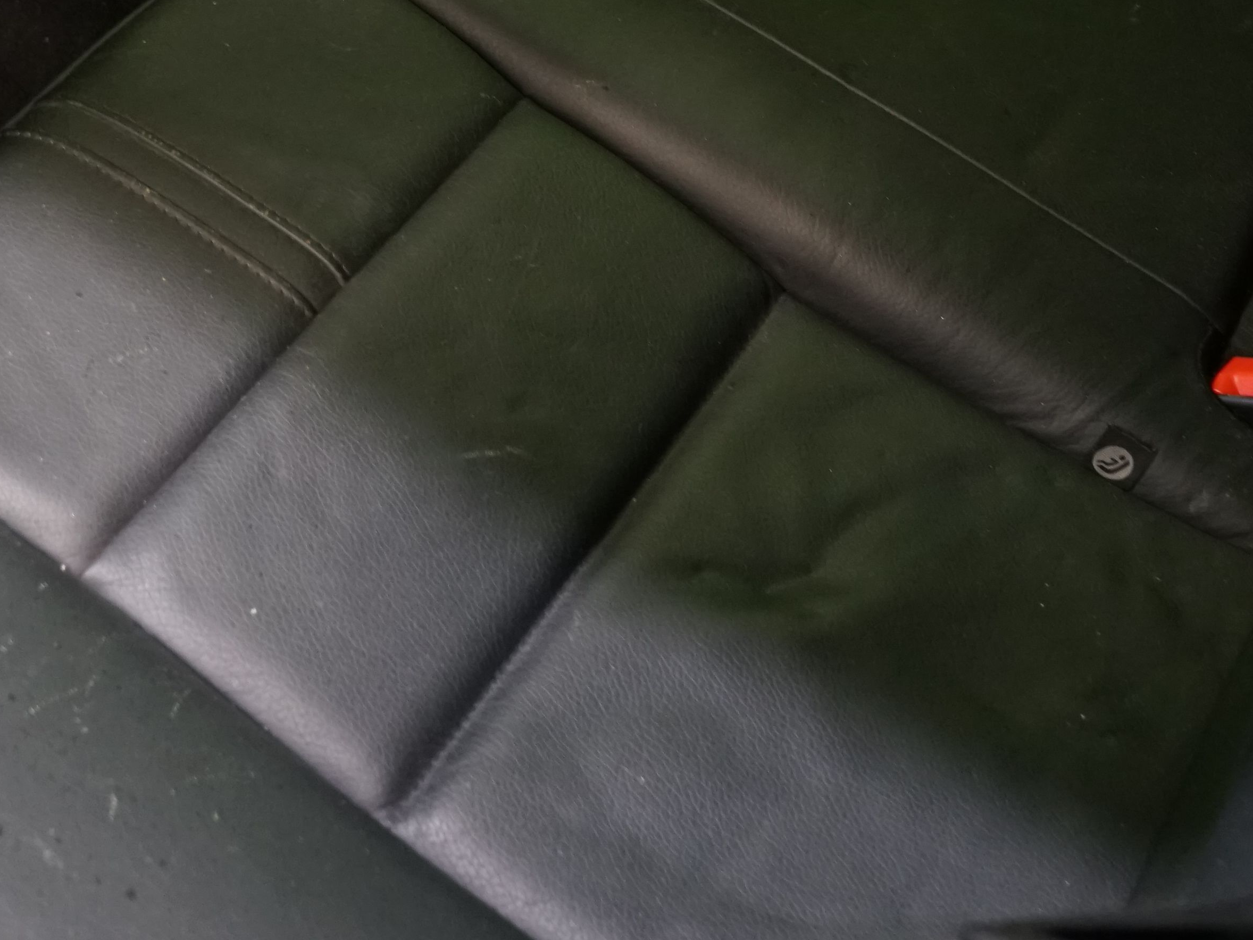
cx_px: 382
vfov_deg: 19.8
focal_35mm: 71
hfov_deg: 27.2
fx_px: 2570
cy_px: -97
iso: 2000
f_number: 5
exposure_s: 1/13
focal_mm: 29
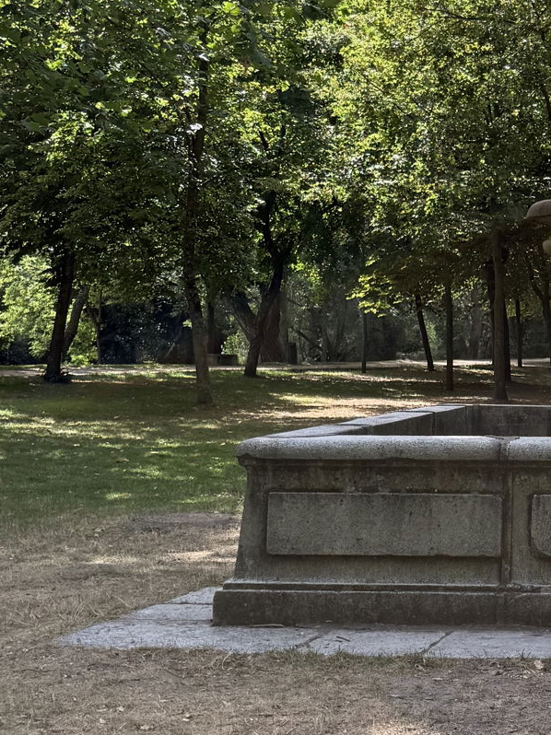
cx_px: 719
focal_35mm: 77
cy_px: 309
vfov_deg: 25.3
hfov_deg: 17.9
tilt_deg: +1.4
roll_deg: -1.1
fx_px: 1635
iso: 100
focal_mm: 6.76
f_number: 1.78
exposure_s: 1/1046
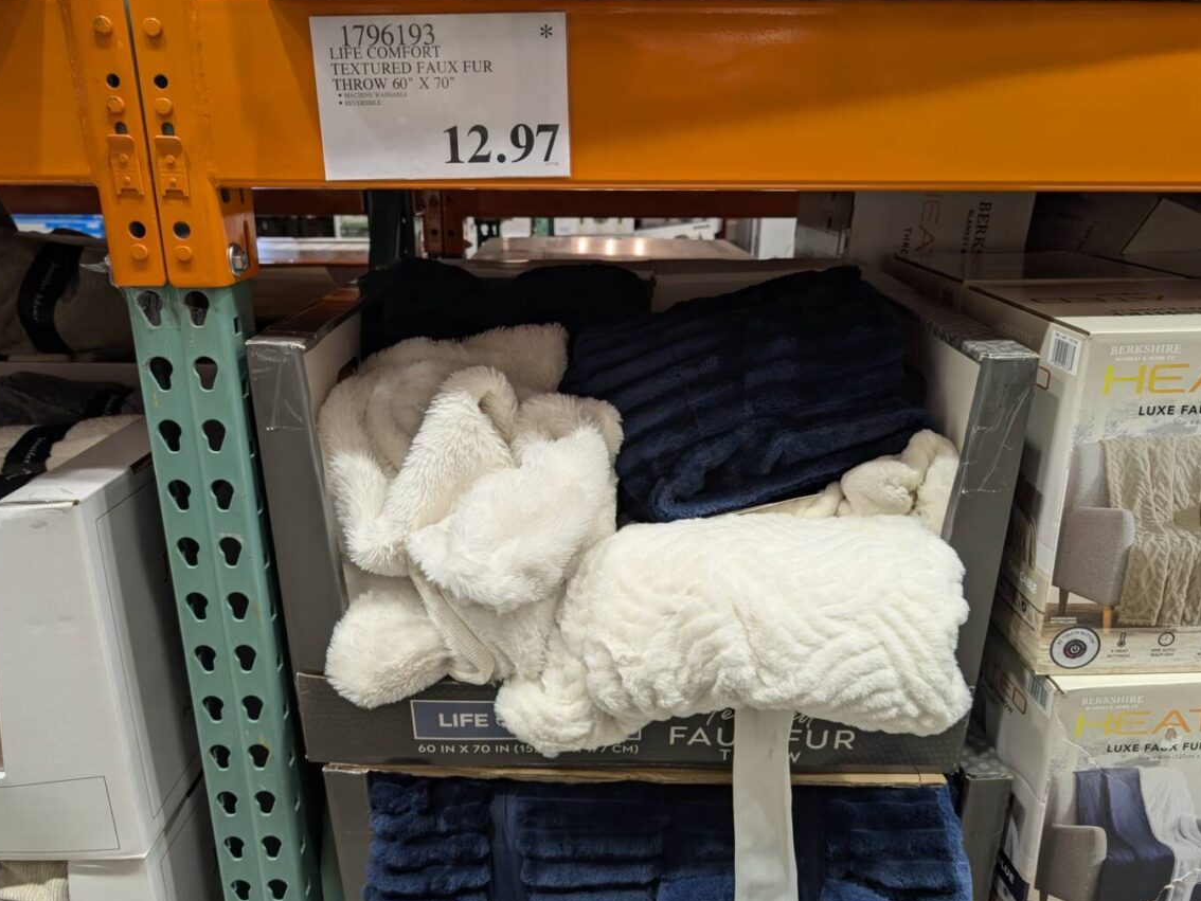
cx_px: 594
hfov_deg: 69.4
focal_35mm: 25
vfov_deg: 54.9
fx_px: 868
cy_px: 463
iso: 41
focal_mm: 6.9
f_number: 1.68
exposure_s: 1/42.5
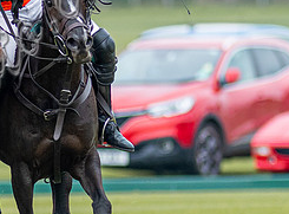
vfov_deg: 0.8
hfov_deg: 1.0
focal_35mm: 1937
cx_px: -85
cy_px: 140
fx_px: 16085
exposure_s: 1/2000
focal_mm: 300
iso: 320
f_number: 2.8
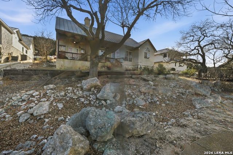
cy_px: 78
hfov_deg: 108.3
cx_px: 116
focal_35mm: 13
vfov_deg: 85.5
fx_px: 84
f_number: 16
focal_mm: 9
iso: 200
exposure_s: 1/160
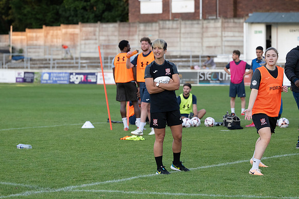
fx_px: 1154
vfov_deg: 9.9
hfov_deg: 14.8
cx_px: 150
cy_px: 100
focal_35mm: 139
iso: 1000
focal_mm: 93
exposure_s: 1/640
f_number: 3.2
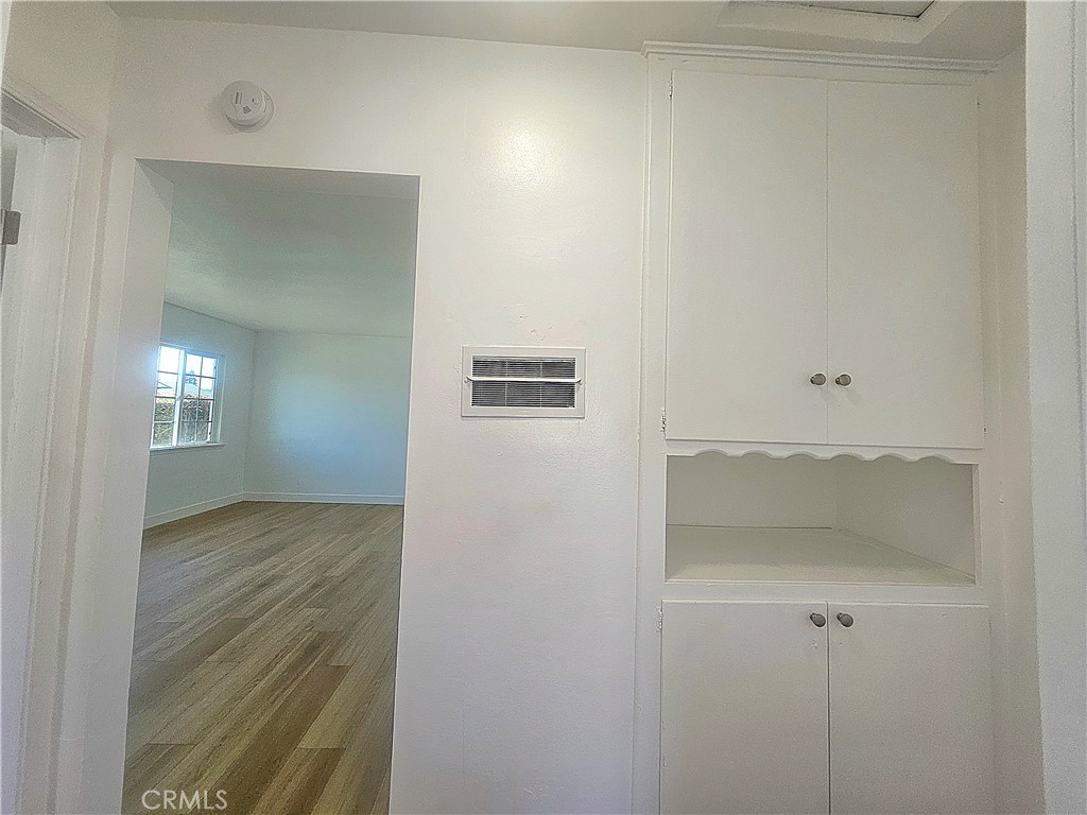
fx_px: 408
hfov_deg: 106.2
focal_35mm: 13
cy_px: 408
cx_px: 544
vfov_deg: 89.9
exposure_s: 1/60.2
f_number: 2.2
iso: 50
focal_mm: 1.74
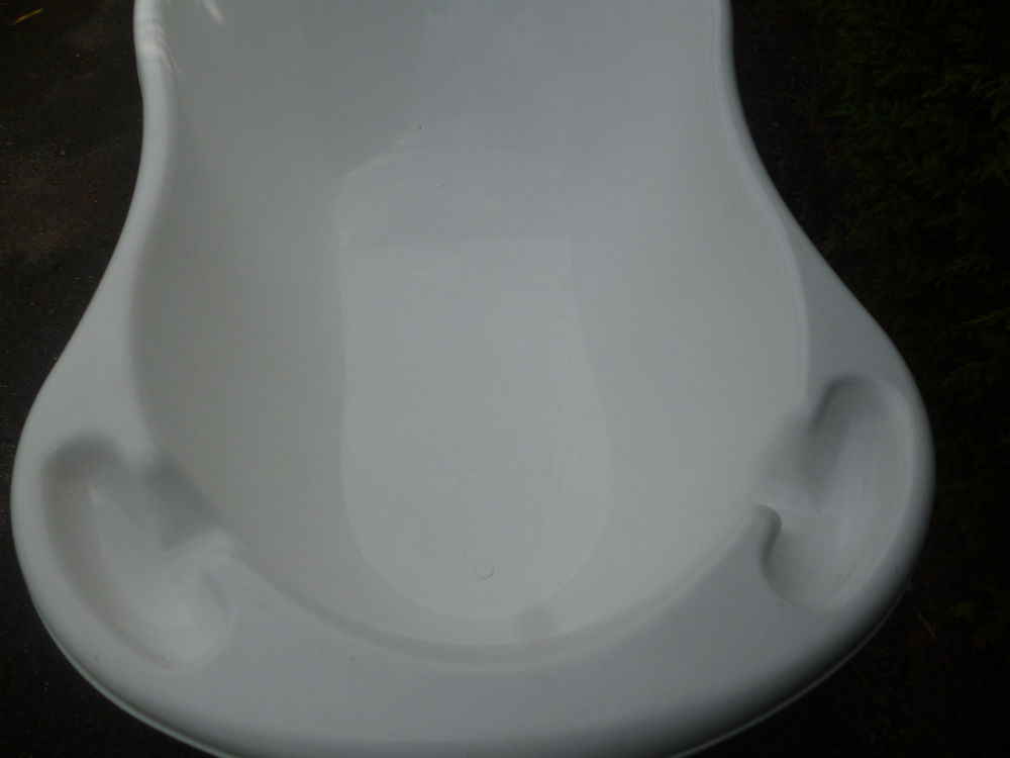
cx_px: 505
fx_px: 817
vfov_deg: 49.7
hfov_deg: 63.4
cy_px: 379
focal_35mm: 28
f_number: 9
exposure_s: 1/400
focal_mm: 5
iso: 100
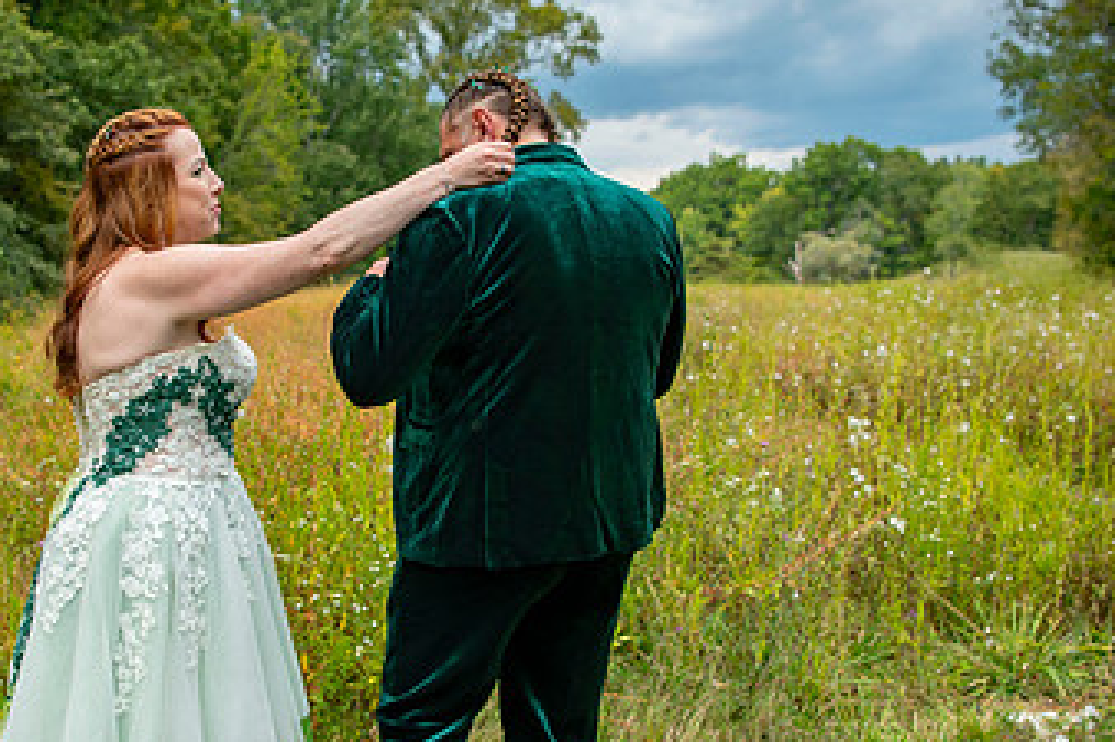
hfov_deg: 45.8
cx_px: 389
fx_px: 1300
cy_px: 448
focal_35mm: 42
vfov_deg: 31.8
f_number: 2.8
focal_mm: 24
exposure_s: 1/2500
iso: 400
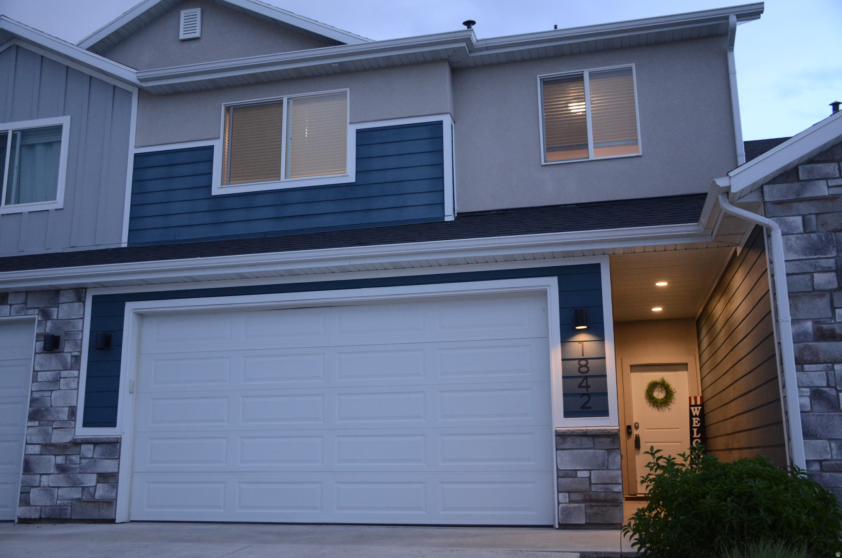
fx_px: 805
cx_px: 421
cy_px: 279
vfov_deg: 38.2
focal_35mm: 34
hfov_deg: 55.2
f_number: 3.8
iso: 1600
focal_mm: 23
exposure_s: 1/100
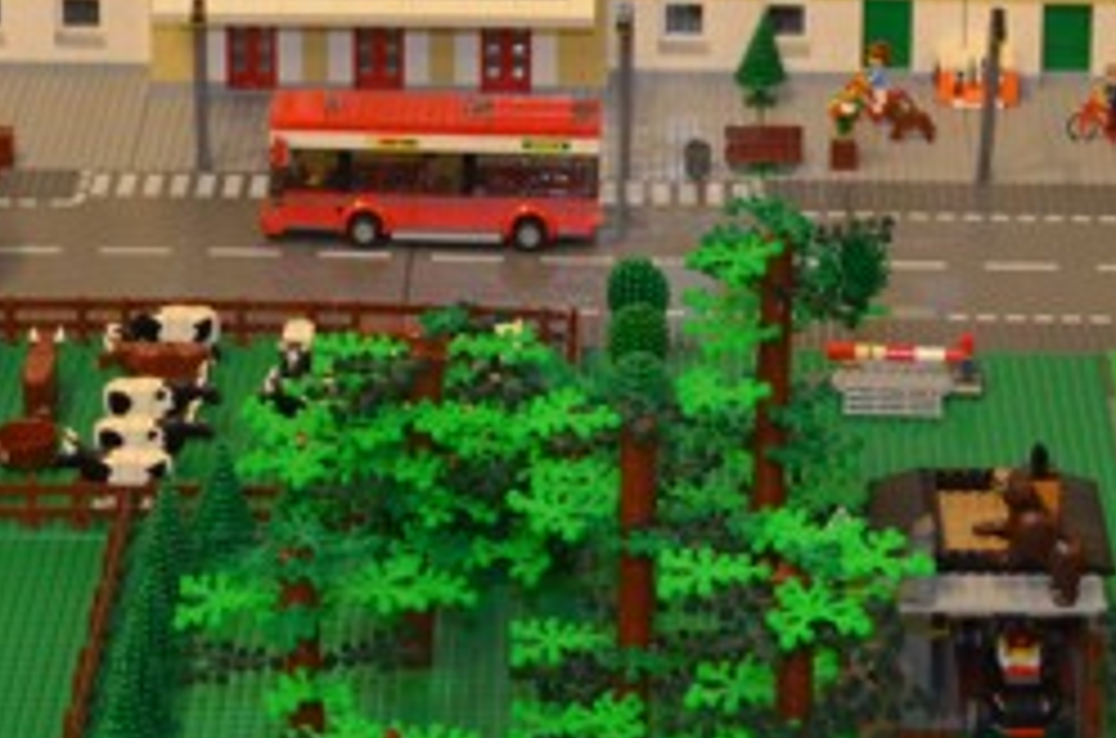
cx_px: 414
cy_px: -238
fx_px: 4855
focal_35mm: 157
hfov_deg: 13.1
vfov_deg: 8.6
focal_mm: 26
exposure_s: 1/60
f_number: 4.2
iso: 1100
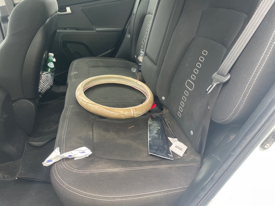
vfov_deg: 53.1
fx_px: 207
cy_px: 103
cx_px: 138
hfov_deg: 67.3
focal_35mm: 26
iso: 64
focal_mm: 4.2
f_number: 1.6
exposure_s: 1/121
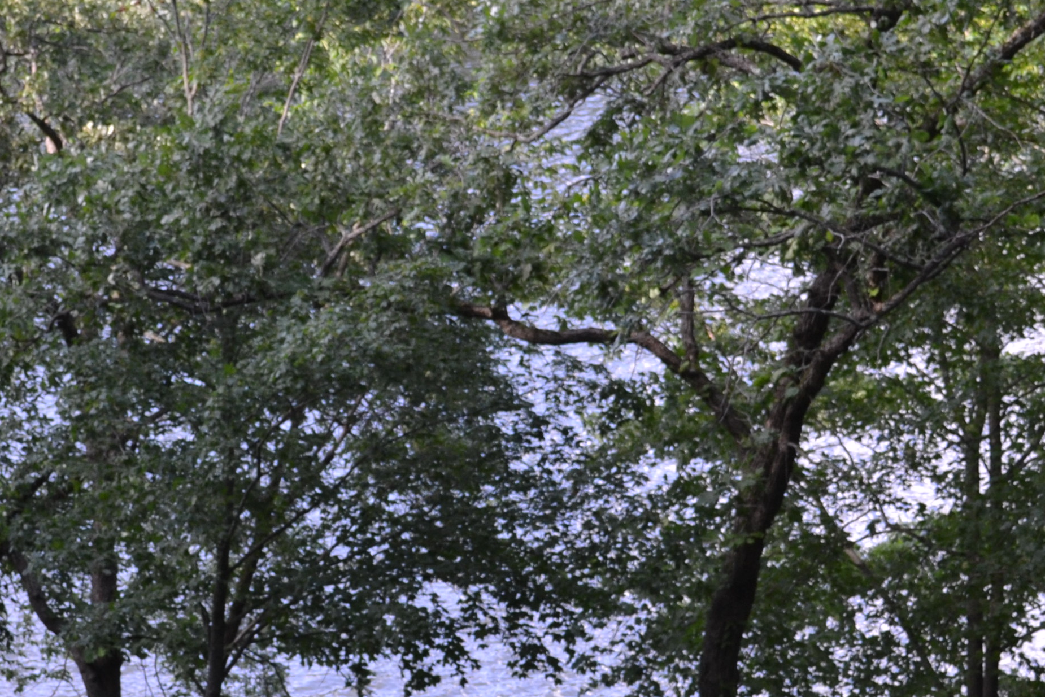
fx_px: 3687
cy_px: 475
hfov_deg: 16.1
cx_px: 322
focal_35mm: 127
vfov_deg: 10.8
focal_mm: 34
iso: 250
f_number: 5.6
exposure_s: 1/125
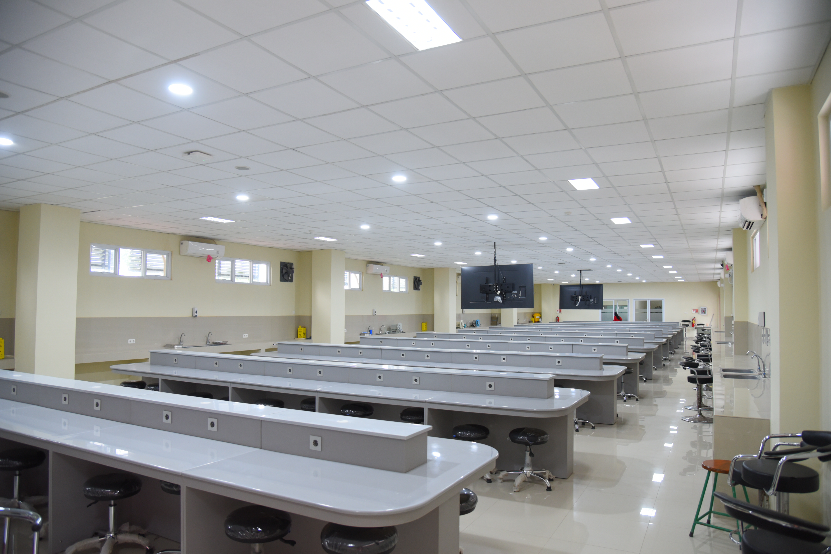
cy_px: 277
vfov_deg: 53.1
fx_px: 554
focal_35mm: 24
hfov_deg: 73.7
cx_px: 416
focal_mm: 24
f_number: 4
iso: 1000
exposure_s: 1/80
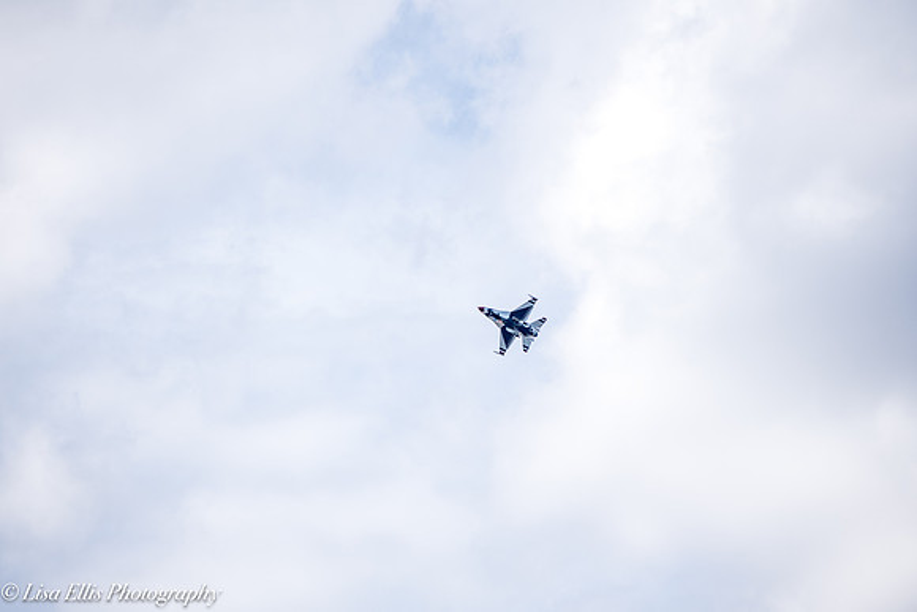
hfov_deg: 8.6
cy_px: 306
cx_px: 458
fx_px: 6114
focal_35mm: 240
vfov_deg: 5.7
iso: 100
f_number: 5
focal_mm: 200
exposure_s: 1/1000
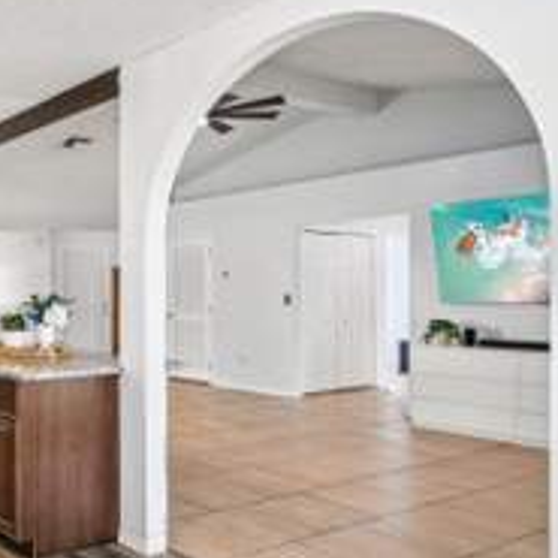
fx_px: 602
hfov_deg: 40.2
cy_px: 294
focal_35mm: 33
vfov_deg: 49.7
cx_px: -57
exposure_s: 1/8
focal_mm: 10
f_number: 8
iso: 400
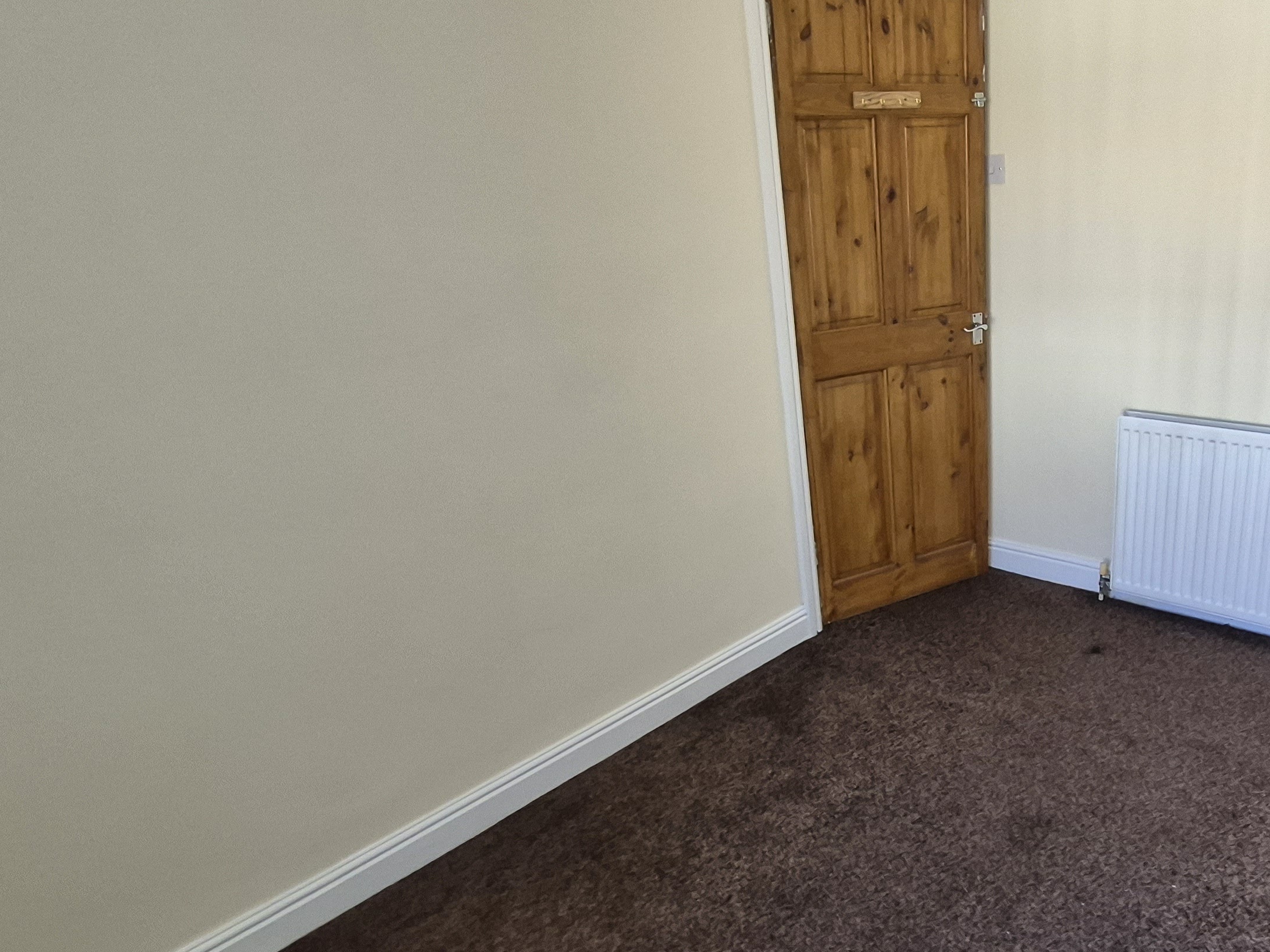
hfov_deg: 68.0
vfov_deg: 56.7
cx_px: 917
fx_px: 880
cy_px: 530
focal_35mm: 24
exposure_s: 1/50
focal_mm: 1.74
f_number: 2.2
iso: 125
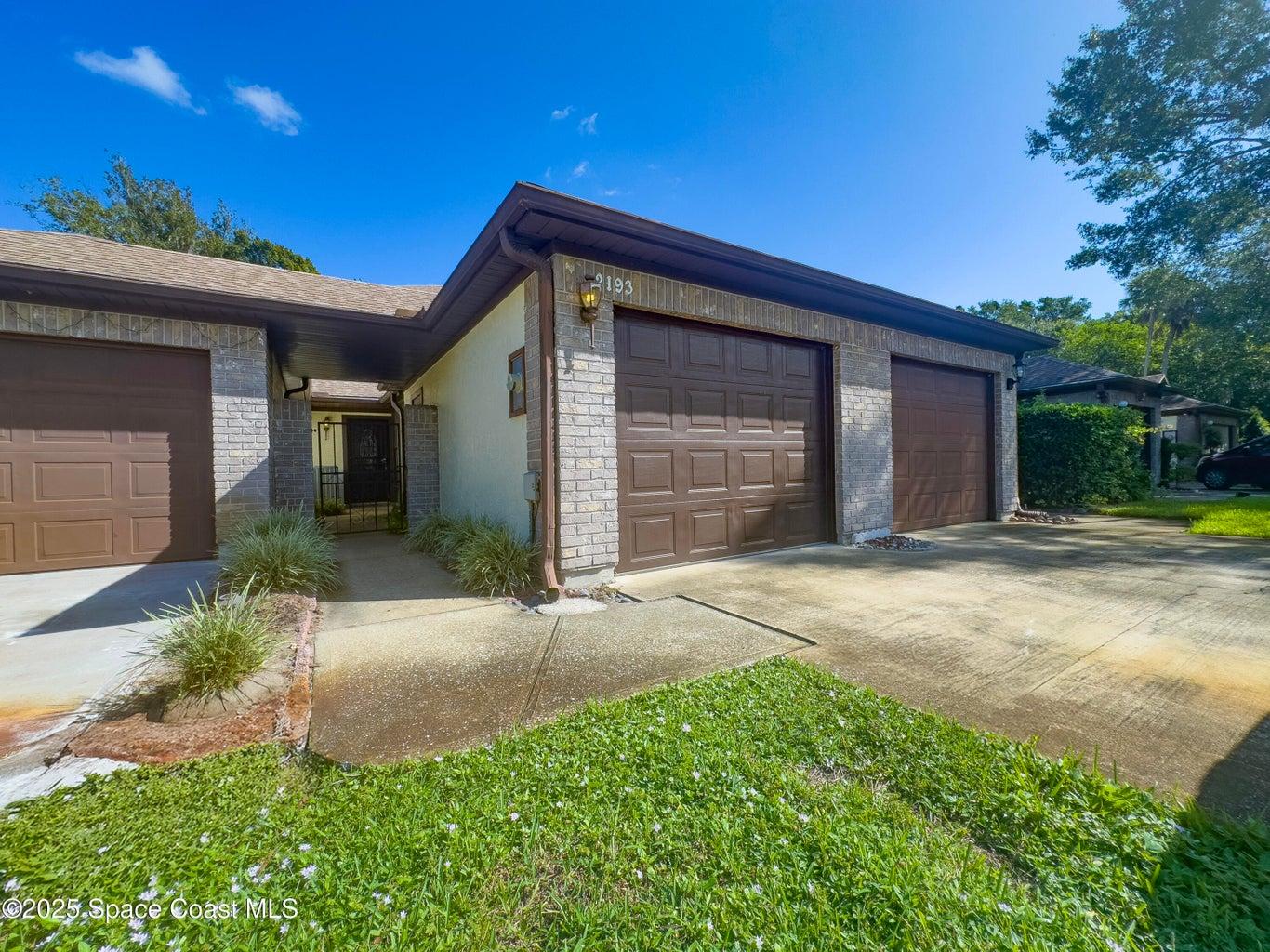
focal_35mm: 14
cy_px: 476
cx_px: 635
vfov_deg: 85.7
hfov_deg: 102.1
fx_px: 514
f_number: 2.2
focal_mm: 2.22
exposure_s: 1/1000
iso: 40
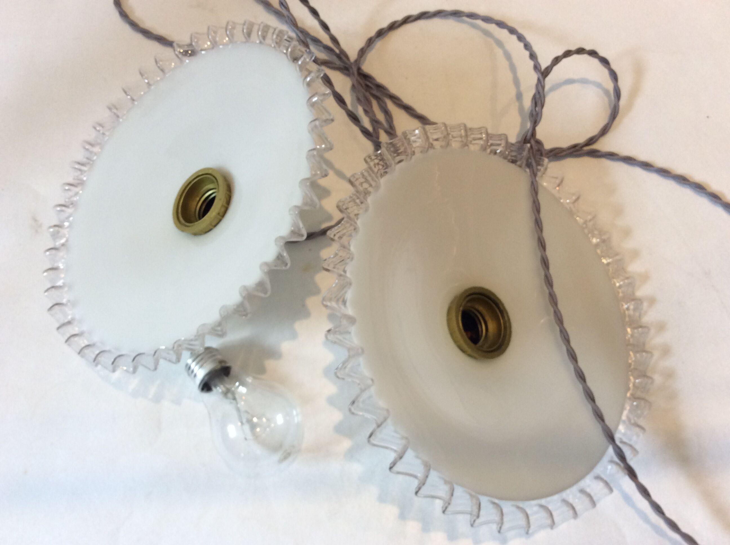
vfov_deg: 44.1
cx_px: 365
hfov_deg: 56.9
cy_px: 272
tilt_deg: -75.2
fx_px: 674
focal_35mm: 32
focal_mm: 3.3
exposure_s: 1/25
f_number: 2.4
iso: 80
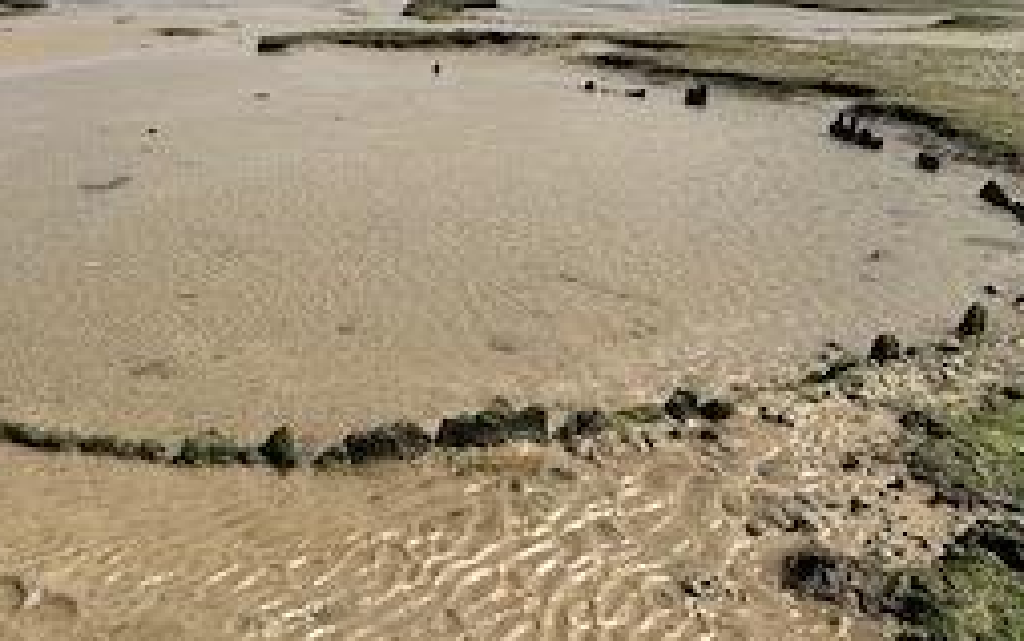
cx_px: 351
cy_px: 222
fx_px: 977
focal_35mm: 35
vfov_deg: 36.0
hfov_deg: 54.3
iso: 50
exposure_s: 1/2747
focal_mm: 2.22
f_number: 2.2
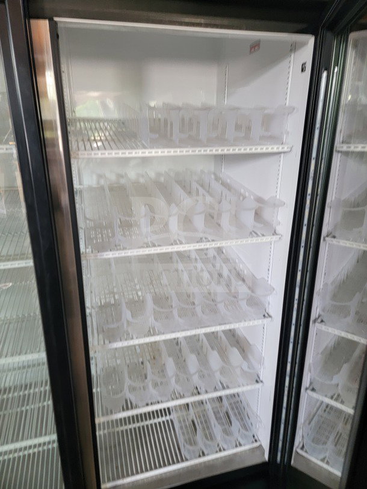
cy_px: 244
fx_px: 339
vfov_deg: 71.6
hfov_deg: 56.8
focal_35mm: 24
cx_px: 184
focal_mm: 6.7
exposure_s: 1/40
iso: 200
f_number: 1.8
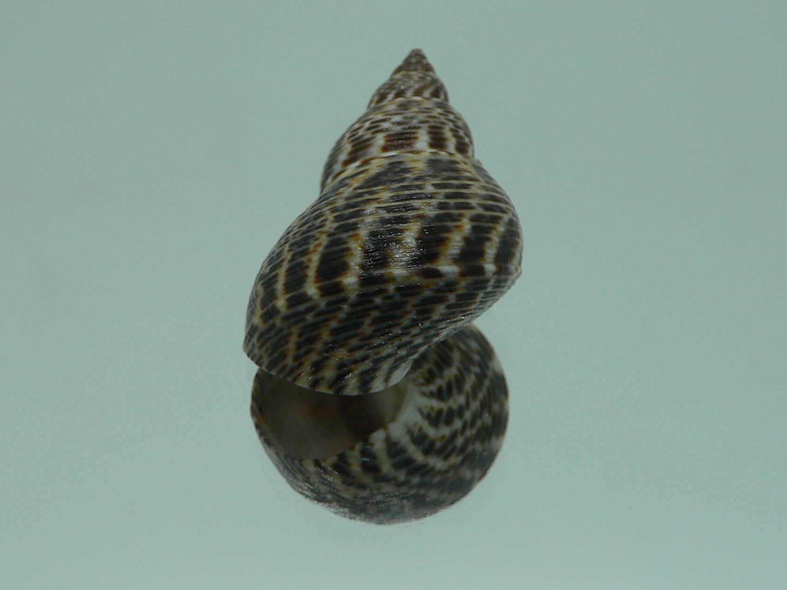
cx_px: 388
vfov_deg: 34.3
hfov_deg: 44.8
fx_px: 955
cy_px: 264
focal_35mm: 42
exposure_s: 1/60
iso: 80
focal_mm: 4.6
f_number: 2.8
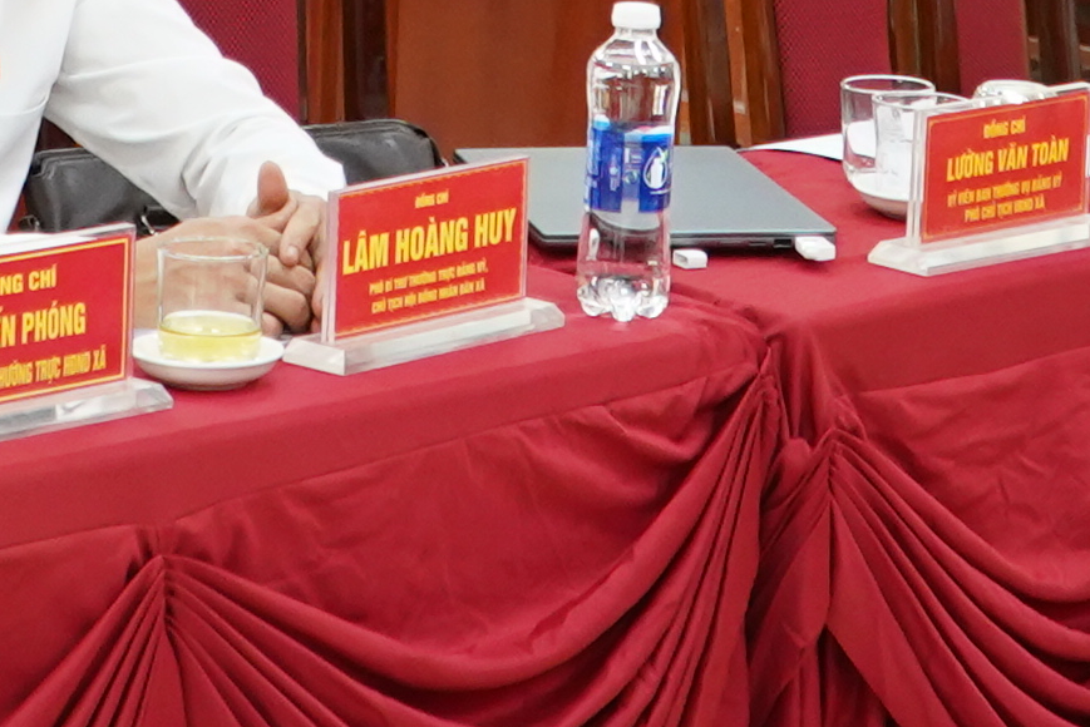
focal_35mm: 163
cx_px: 312
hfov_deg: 12.6
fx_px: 4937
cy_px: -879
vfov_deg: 7.9
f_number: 4.5
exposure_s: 1/50
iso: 1600
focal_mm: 24
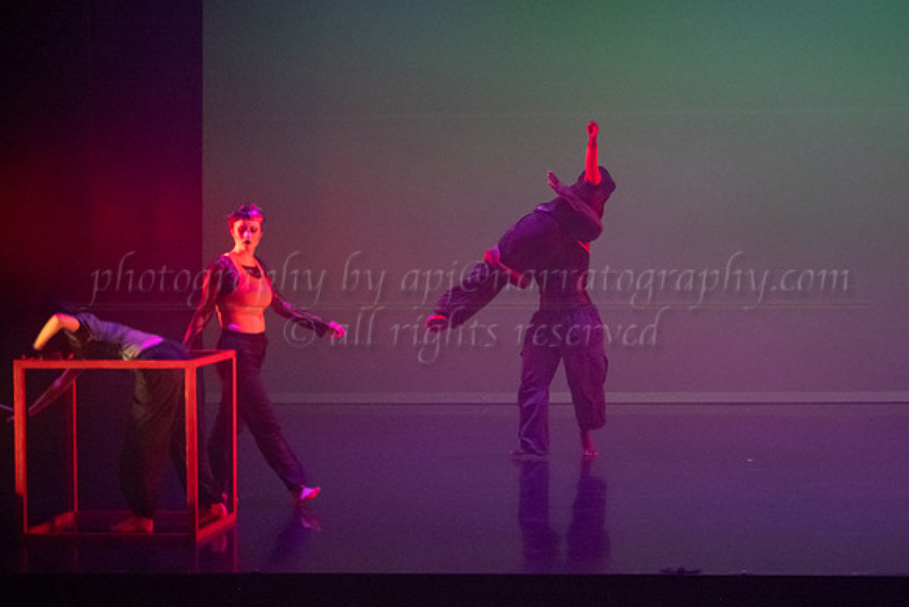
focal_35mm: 96
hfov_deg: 21.3
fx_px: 2413
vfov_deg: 14.3
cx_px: 576
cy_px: 294
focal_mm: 75
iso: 4000
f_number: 3.2
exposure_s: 1/320
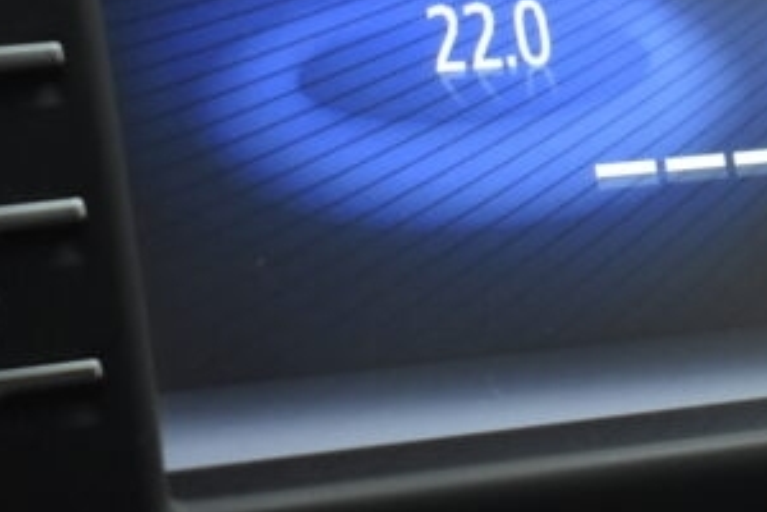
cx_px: 724
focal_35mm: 205
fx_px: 4367
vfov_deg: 6.7
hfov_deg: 10.0
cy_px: -5
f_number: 5
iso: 1600
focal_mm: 40
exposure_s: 1/125
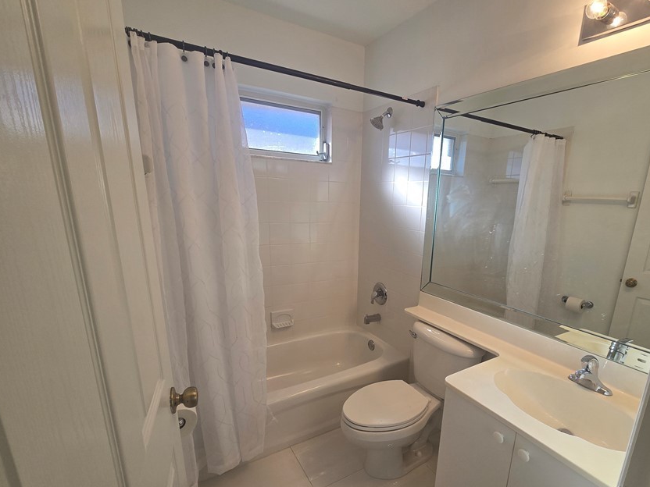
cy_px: 281
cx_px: 370
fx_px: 300
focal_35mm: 16
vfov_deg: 77.6
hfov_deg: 93.9
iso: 50
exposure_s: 1/139
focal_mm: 2.2
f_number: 2.2
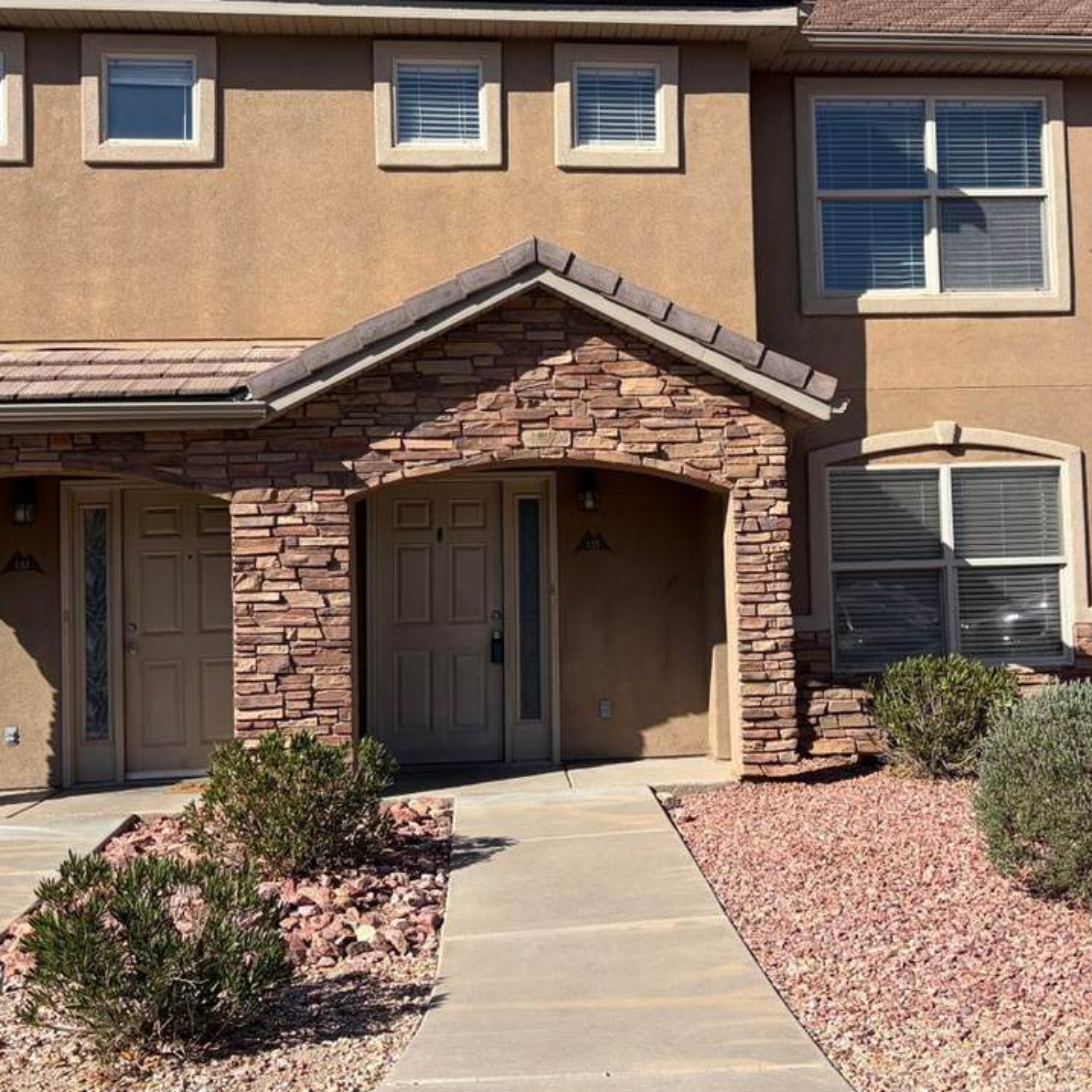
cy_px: 480
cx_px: 656
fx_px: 1463
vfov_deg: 40.9
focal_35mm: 41
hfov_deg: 40.7
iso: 64
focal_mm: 5.96
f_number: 1.6
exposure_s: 1/4608
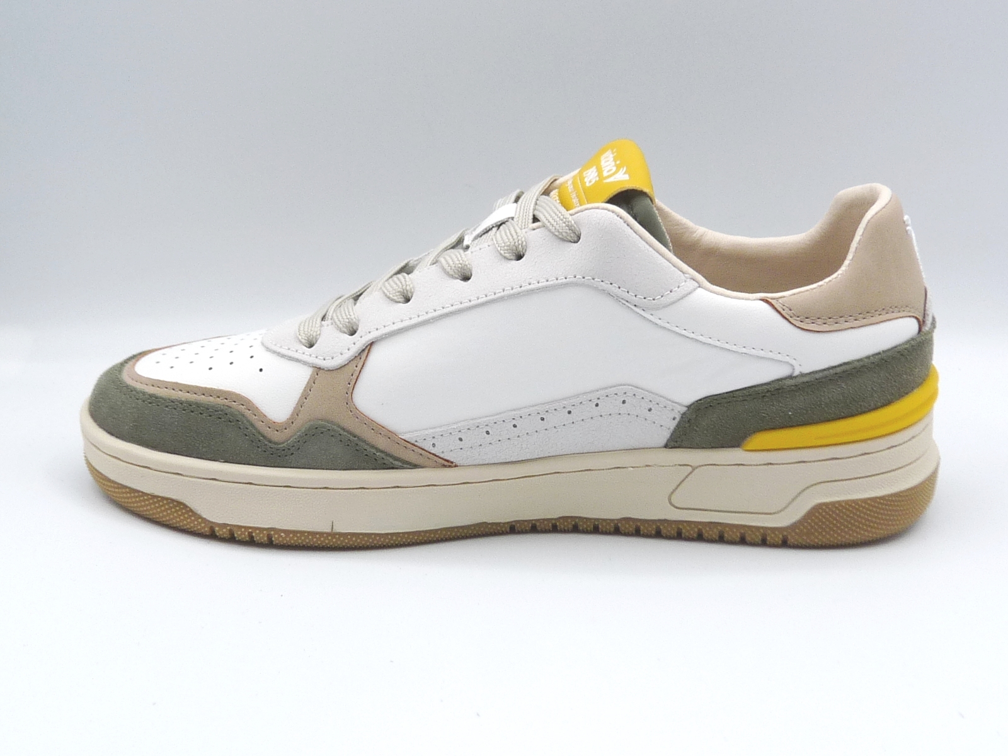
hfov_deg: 39.7
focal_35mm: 48
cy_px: 378
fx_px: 1398
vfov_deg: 30.3
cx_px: 504
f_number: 5
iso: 100
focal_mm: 4.8
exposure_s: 1/200
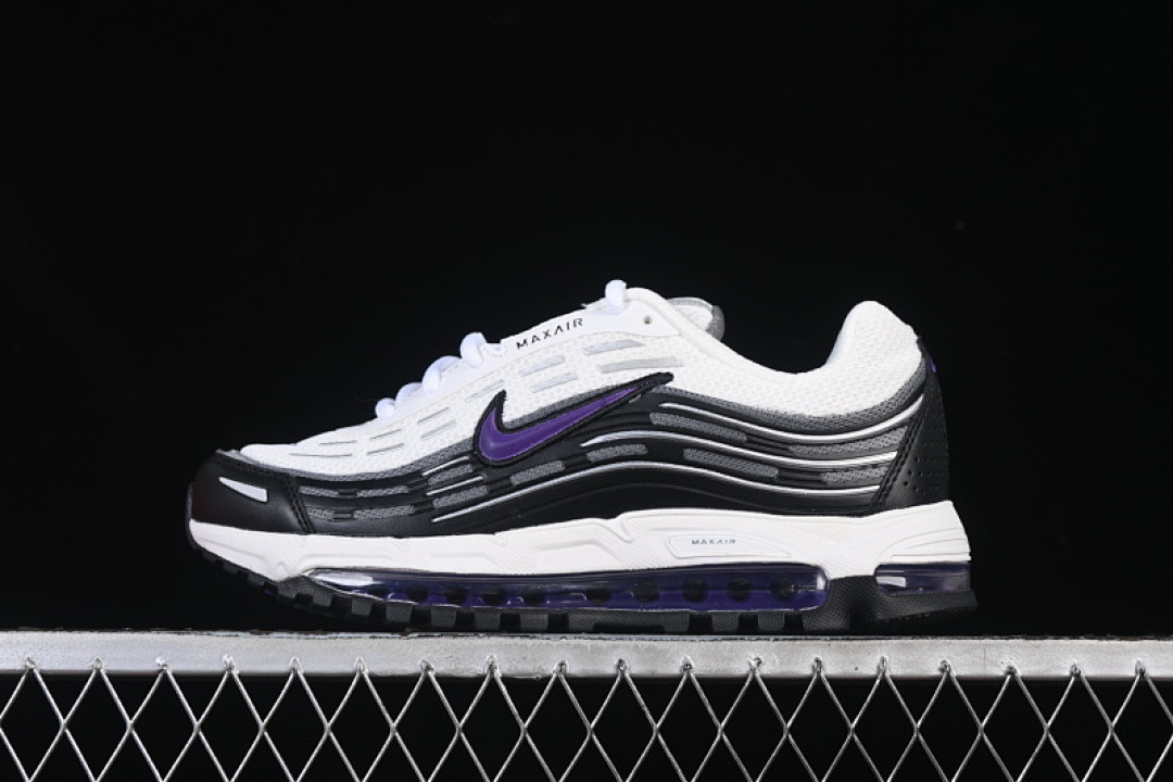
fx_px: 2444
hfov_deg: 27.0
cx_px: 586
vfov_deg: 18.2
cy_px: 391
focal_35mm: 75
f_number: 8
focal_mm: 50
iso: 160
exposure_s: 1/80
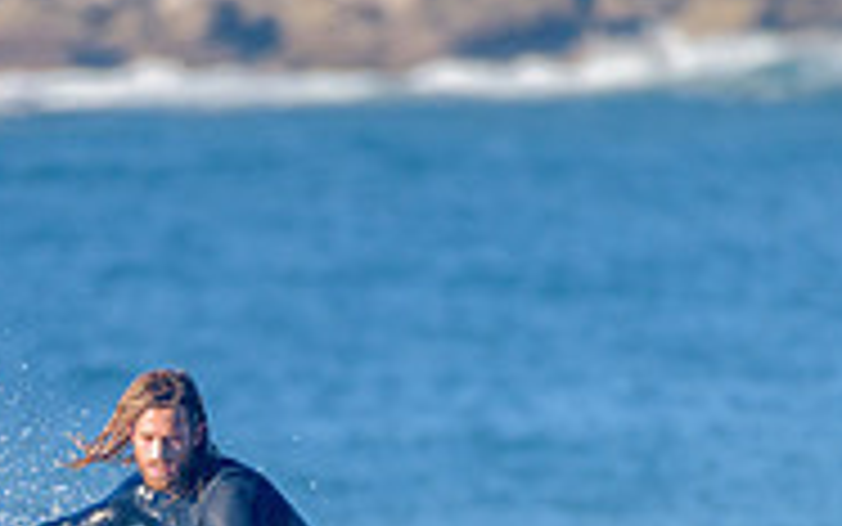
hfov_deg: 1.3
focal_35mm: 1585
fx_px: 36382
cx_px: 158
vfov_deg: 0.8
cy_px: 618
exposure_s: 1/2000
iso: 320
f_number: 5.6
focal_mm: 500
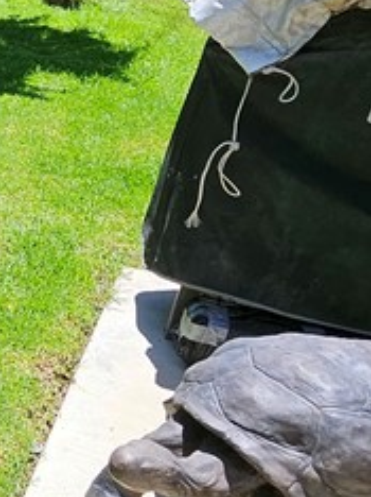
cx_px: -388
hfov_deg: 17.5
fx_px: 816
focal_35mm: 57
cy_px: 174
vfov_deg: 33.6
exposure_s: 1/641
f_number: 2.2
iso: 32
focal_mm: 1.74
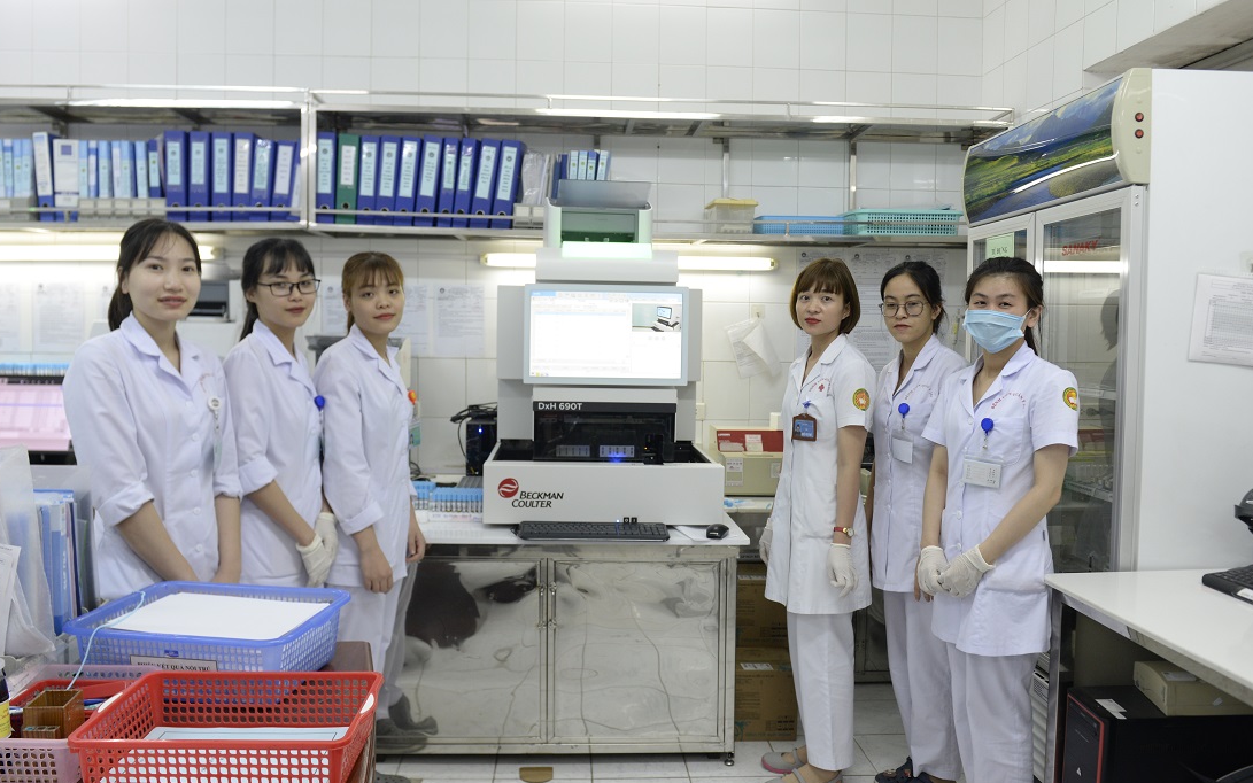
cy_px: 379
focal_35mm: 27
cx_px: 637
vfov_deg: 46.0
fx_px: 922
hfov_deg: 68.4
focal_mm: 24
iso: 1000
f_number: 4.5
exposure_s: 1/80
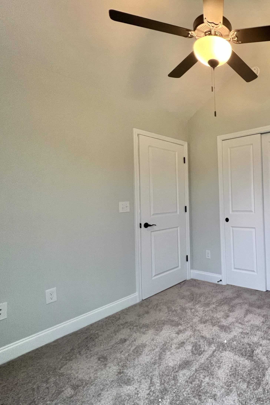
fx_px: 214
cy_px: 195
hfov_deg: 55.0
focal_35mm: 19
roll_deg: +1.5
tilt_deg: +0.4
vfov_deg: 86.9
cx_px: 249
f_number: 1.8
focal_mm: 1.57
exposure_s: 1/99
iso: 200
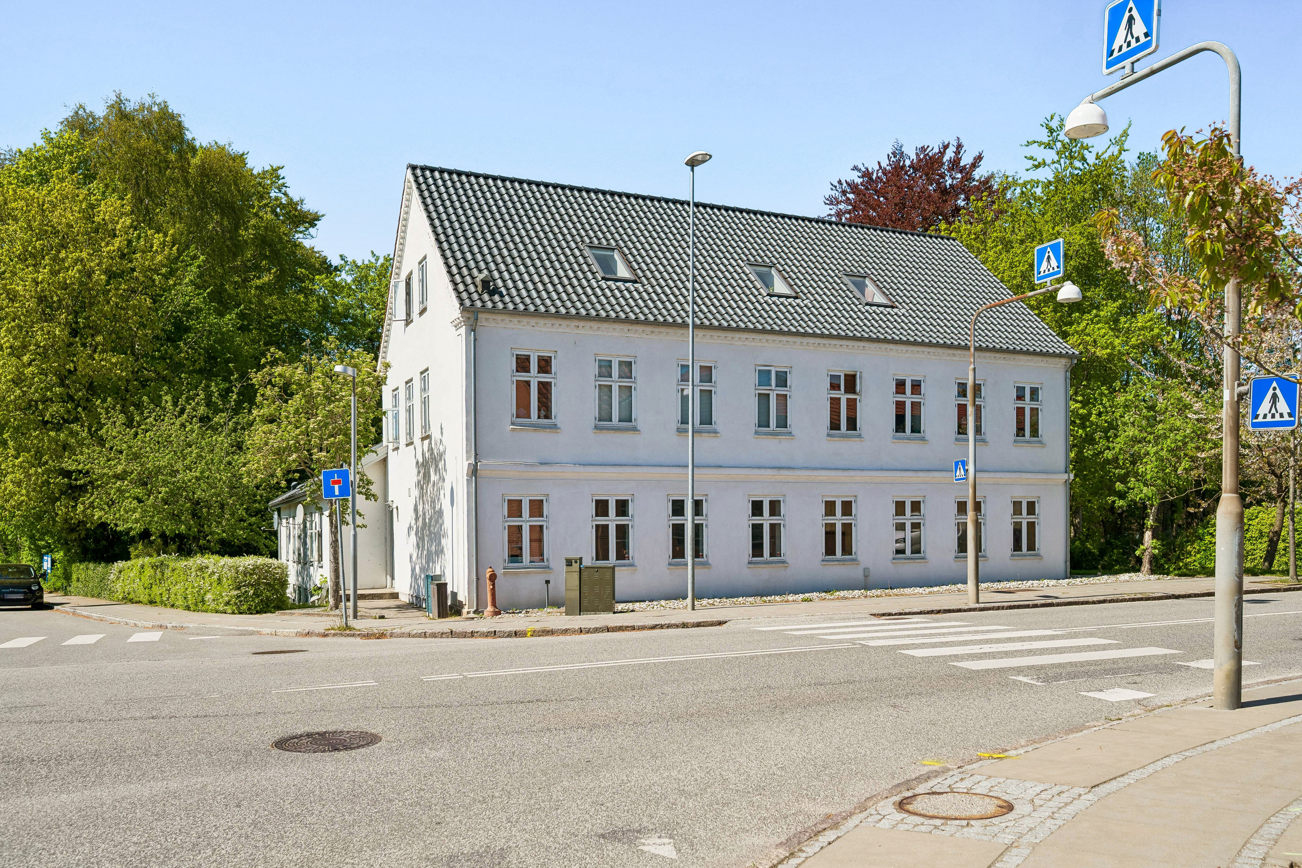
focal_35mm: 27
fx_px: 976
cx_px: 651
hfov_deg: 67.4
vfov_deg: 47.9
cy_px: 434
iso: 280
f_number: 6.3
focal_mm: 27
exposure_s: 1/1600
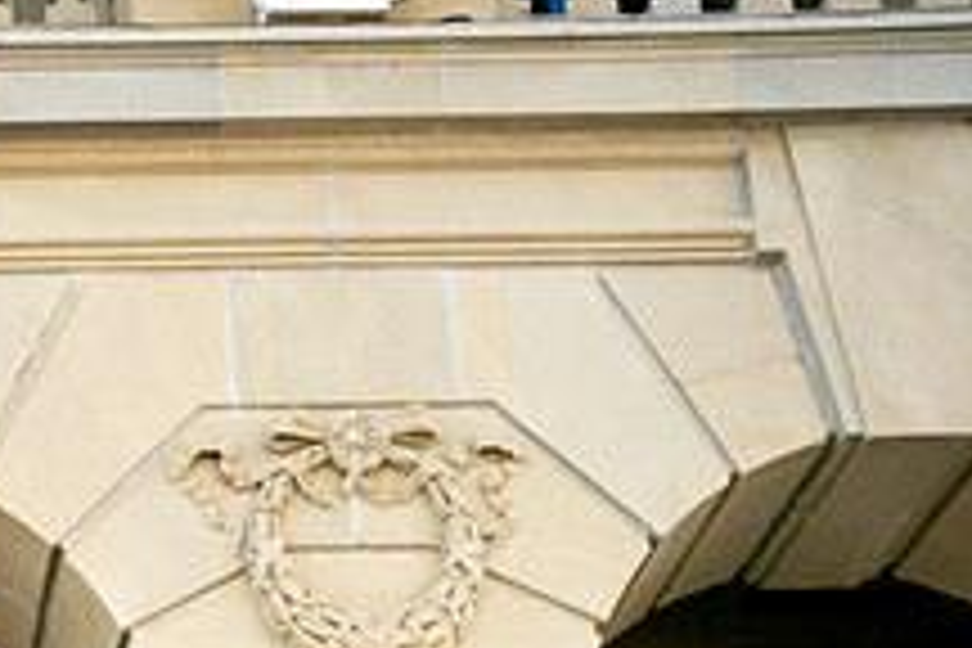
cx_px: -198
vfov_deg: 10.1
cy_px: 812
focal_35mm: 134
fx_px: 3618
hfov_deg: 14.8
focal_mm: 50
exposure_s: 1/8000
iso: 6400
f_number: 3.5
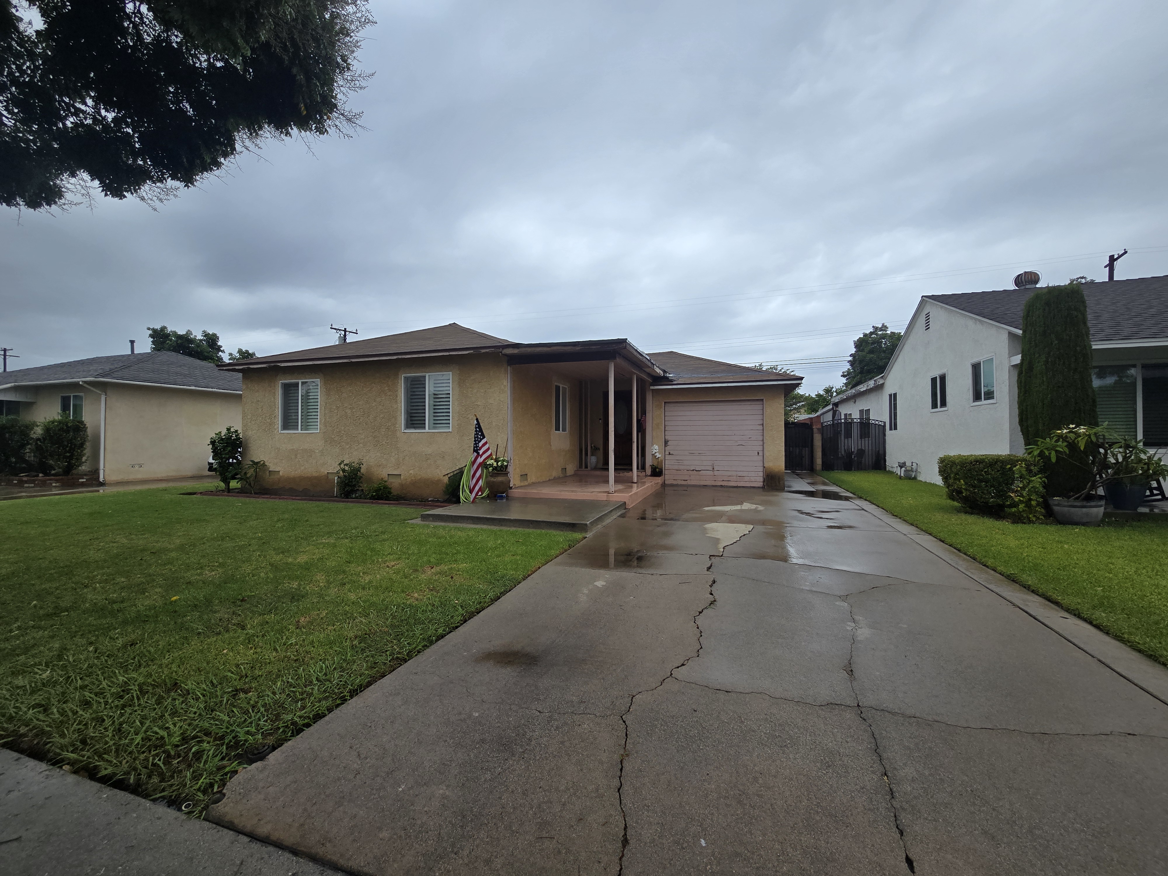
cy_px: 438
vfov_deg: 89.9
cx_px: 584
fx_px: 439
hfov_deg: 106.2
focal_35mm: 13
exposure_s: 1/1139
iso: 50
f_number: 2.2
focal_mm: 2.2
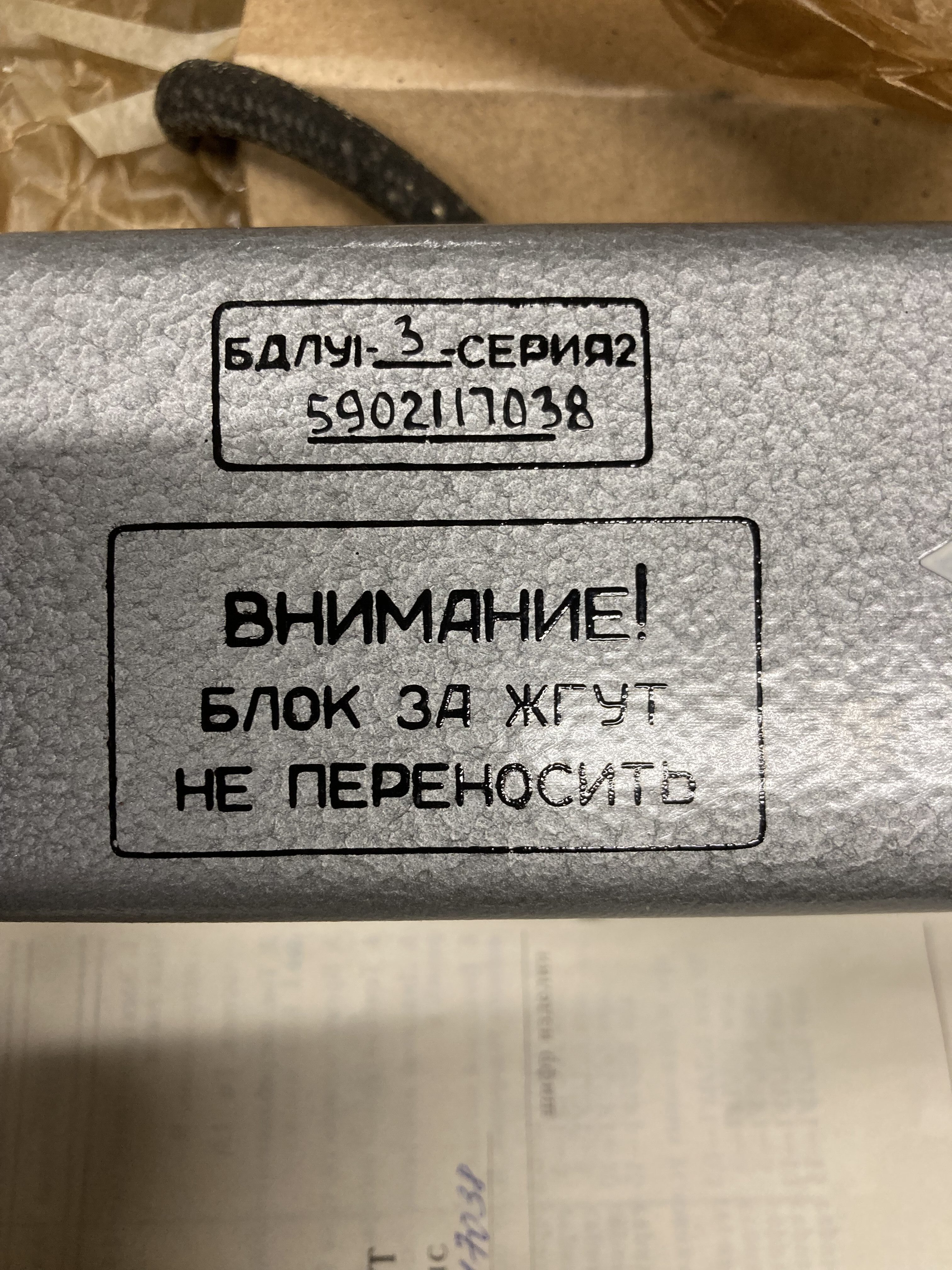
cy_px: 635
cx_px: 476
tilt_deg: -79.7
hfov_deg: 49.7
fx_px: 1027
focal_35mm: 28
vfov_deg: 63.4
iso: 100
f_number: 1.8
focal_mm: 3.99
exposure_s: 1/50
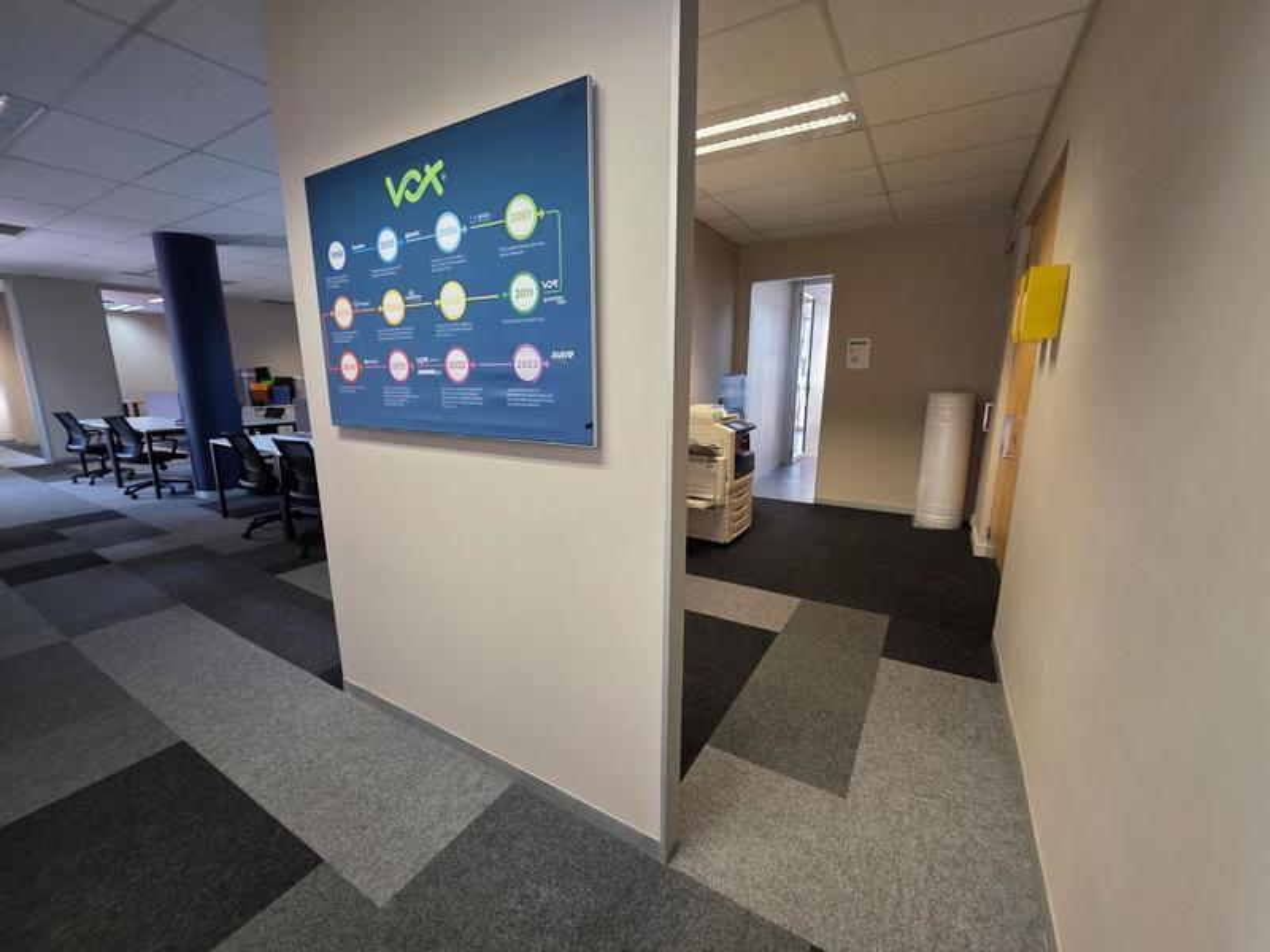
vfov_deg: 89.9
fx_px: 477
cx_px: 635
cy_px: 476
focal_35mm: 13
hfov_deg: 106.2
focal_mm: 2.2
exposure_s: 1/50
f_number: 1.9
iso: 200
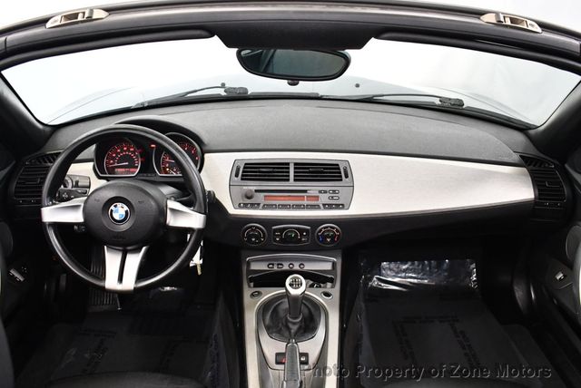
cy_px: 194
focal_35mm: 36
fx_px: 582
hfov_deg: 53.1
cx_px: 290
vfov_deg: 36.9
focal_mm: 18
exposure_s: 1/125
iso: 3200
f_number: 3.5
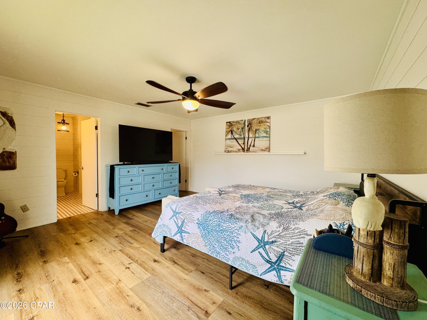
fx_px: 173
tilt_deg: -1.6
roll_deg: -0.6
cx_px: 214
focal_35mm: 14
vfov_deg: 85.7
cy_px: 160
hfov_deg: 102.1
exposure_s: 1/120
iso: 160
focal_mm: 2.22
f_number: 2.2
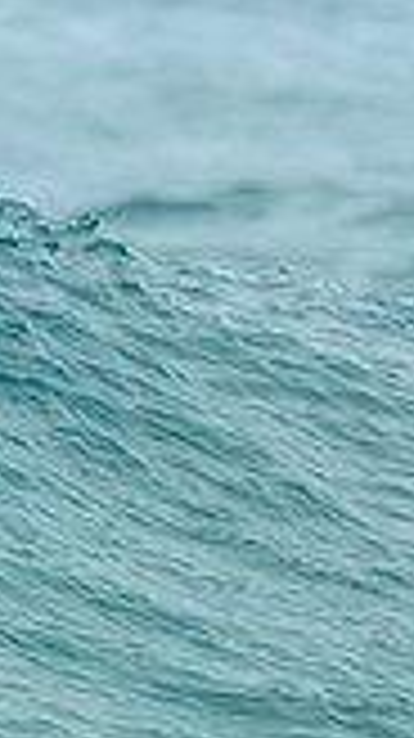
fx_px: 79574
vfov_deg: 0.5
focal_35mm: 4069
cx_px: -291
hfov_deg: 0.3
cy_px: 622
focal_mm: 800
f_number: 6.3
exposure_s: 1/2500
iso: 1100
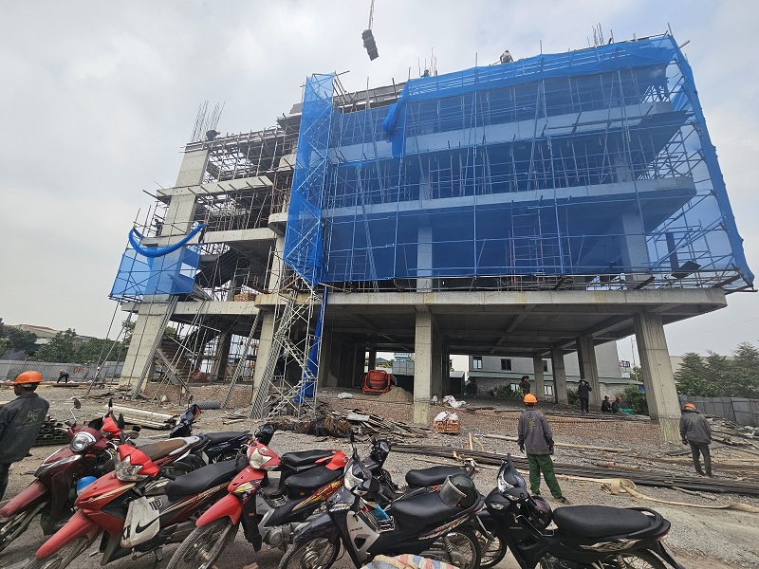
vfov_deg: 89.9
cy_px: 284
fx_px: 285
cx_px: 380
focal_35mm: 13
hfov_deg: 106.2
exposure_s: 1/1354
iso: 50
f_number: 2.2
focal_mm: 2.2
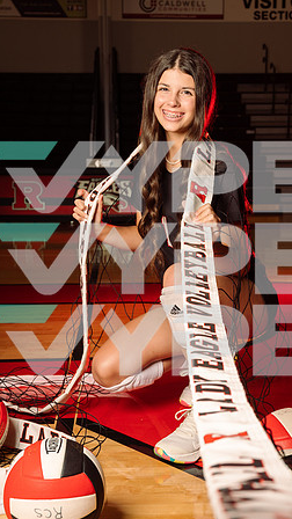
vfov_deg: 34.9
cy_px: 260
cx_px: 161
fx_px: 826
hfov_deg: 20.0
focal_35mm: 60
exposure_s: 1/250
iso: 160
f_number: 8
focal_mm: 57
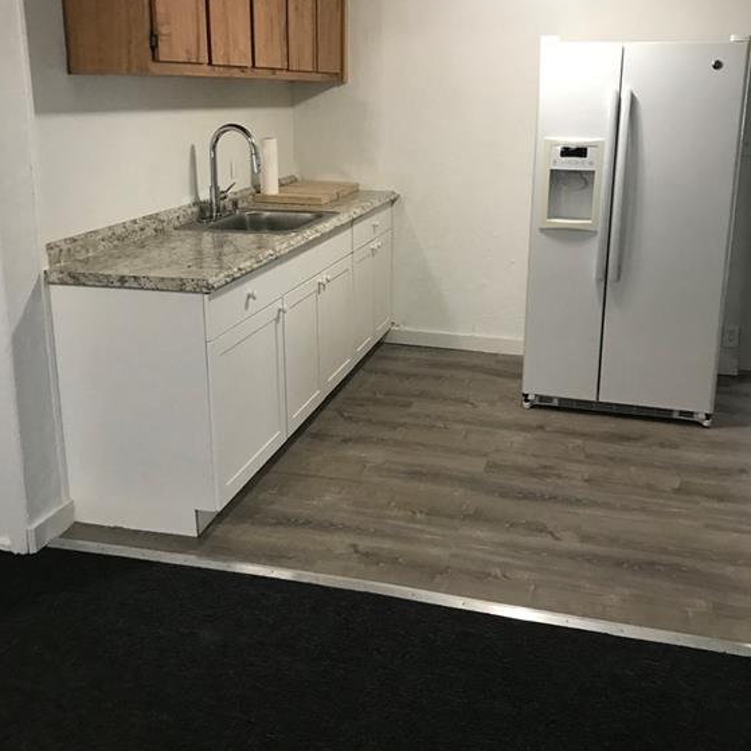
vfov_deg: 48.1
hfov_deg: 48.5
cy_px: 292
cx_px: 375
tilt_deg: -11.2
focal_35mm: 34
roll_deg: +2.5
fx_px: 835
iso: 40
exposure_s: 1/17
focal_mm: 3.99
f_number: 1.8
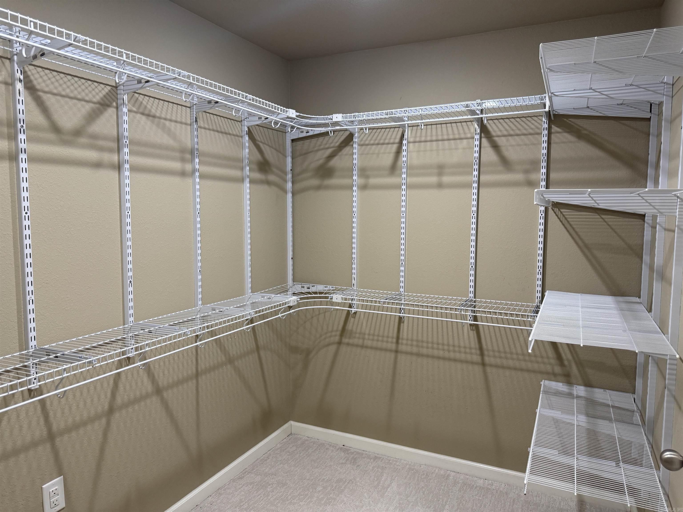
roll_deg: -0.4
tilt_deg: -5.2
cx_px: 342
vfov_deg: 56.8
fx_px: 474
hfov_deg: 71.6
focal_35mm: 24
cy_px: 256
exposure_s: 1/60
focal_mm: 6.76
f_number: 1.78
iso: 160
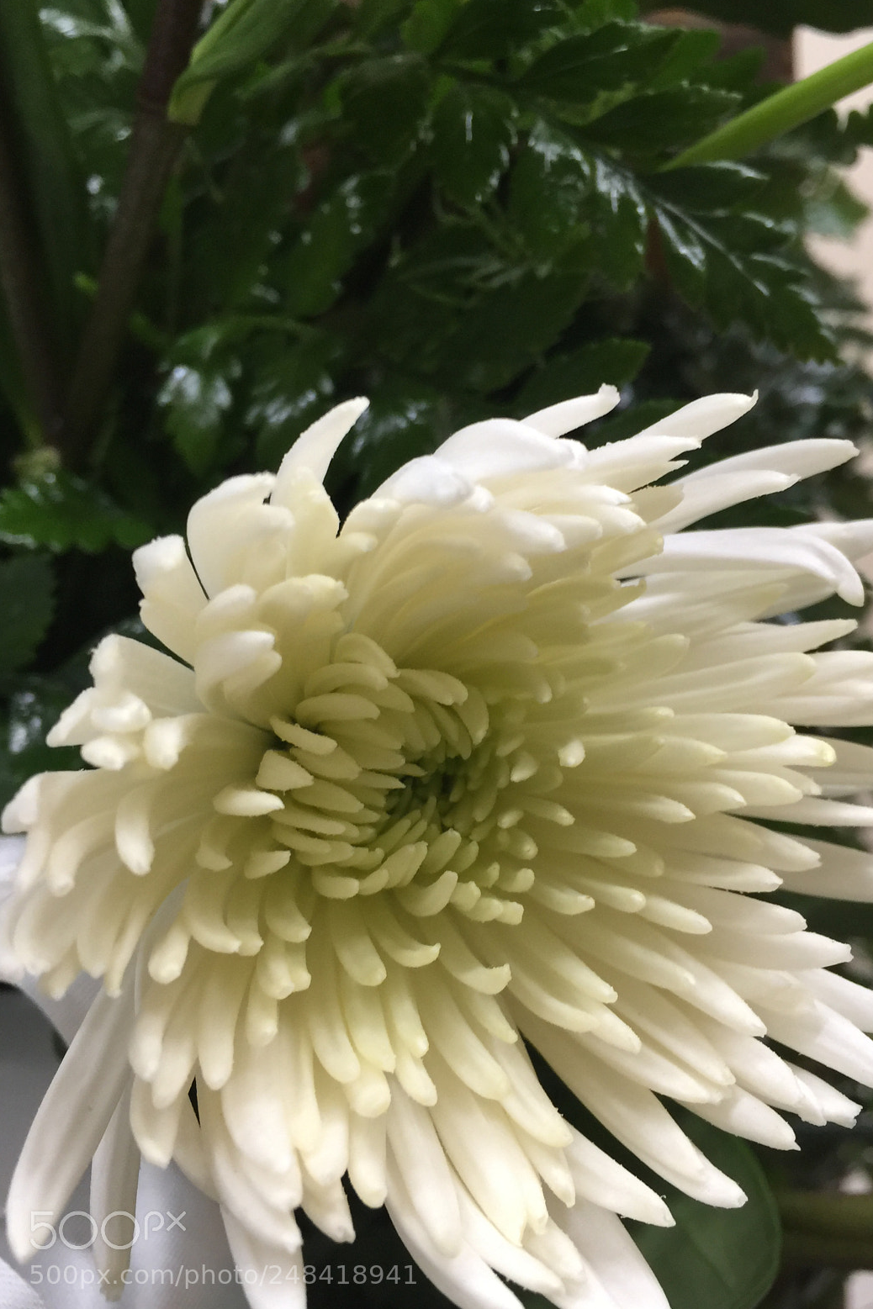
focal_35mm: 31
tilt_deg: -11.9
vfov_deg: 60.3
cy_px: 668
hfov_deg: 42.3
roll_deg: +3.5
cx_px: 482
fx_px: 1128
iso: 40
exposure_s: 1/15
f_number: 2.2
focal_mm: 4.15
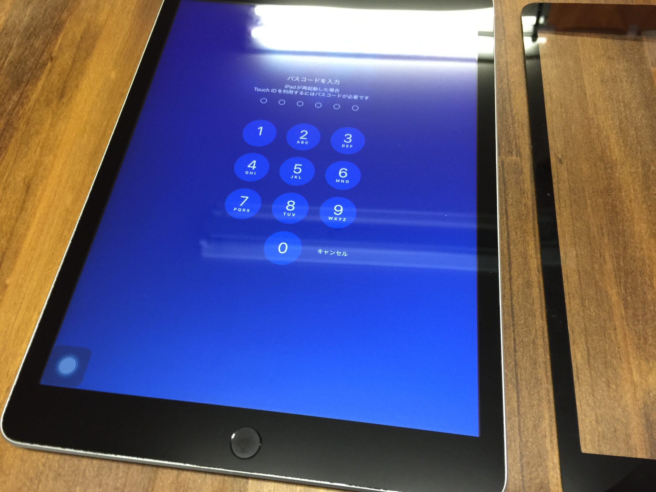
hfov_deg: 61.7
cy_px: 246
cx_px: 328
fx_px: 550
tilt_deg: -61.9
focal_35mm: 29
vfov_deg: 48.2
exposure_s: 1/17
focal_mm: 4.15
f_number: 2.2
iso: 80
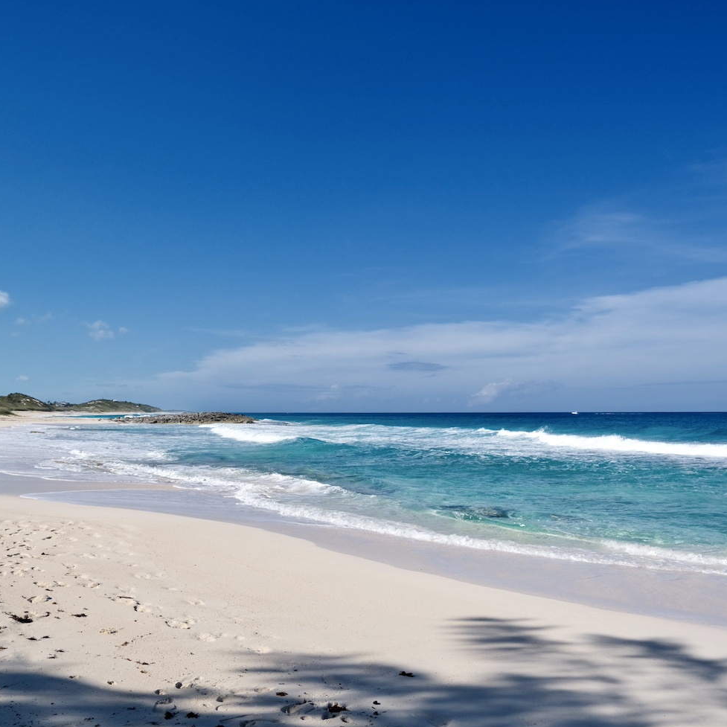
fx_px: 713
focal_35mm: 30
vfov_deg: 54.0
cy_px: 371
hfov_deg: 54.0
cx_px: 364
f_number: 5.6
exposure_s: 1/1250
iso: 160
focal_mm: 15
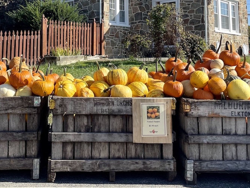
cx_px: 90
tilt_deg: +7.2
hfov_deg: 40.1
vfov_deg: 29.6
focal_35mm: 47
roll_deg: +0.3
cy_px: 20
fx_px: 339
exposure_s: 1/2132
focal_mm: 4.2
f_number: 1.6
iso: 32
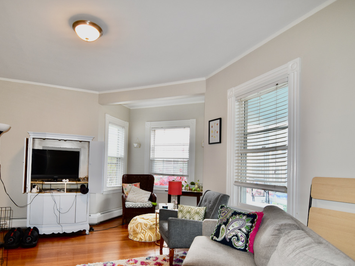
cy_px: 158
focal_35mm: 22
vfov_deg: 61.4
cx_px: 159
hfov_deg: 77.1
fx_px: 222
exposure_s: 1/80
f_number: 2.8
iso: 400
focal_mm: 11
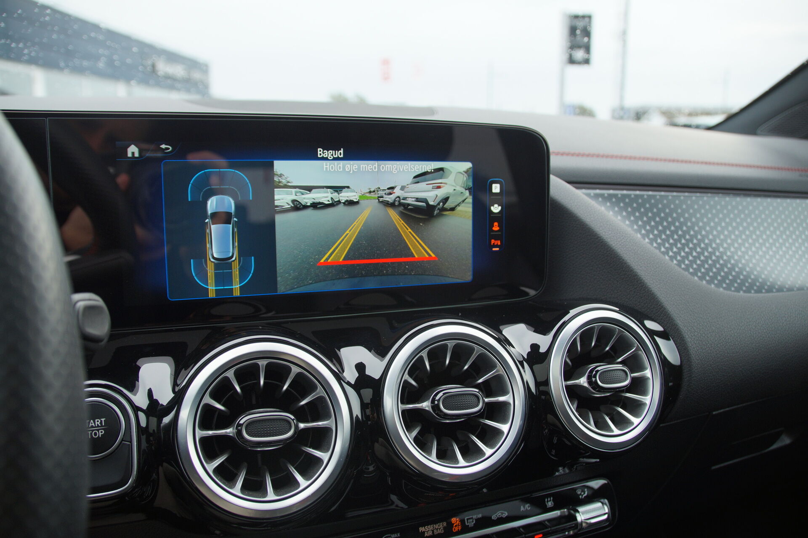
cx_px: 404
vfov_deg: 47.9
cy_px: 269
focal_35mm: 27
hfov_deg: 67.4
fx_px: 606
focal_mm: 18
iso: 125
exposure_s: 1/60
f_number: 4
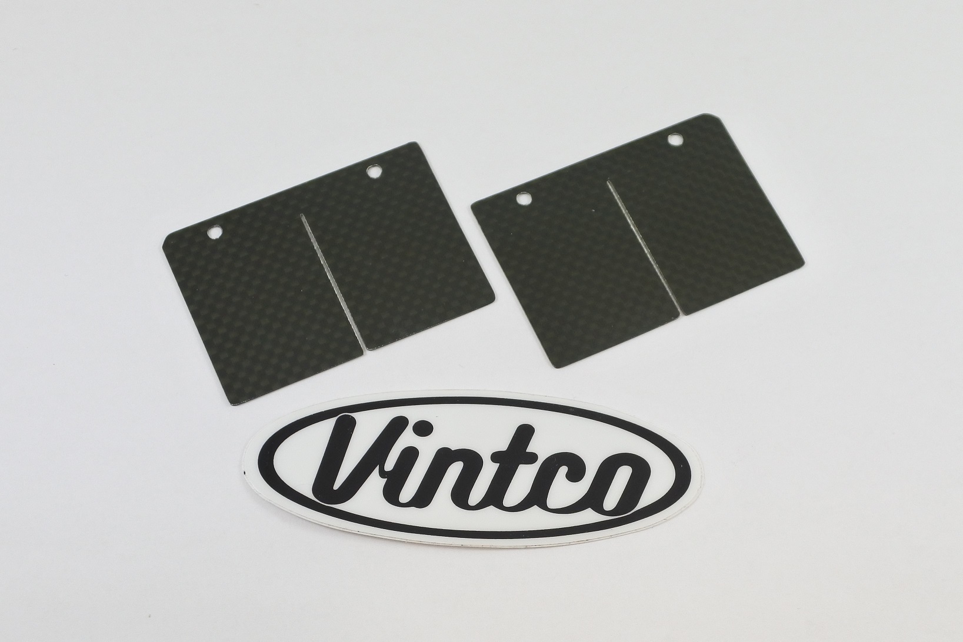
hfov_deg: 53.1
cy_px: 321
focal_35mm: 36
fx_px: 963
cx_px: 482
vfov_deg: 36.9
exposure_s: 1/160
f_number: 4
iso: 400
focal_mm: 13.7
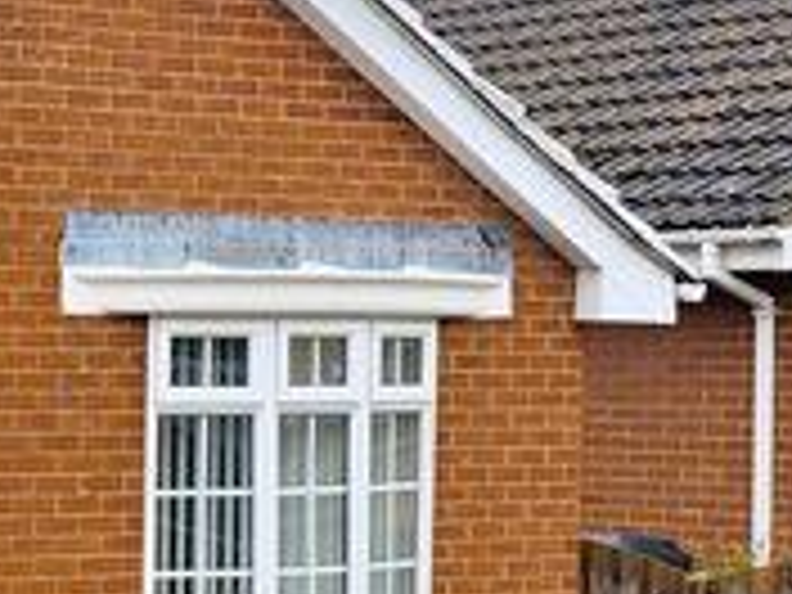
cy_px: 500
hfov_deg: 13.4
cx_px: -576
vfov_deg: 11.0
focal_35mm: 134
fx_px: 3066
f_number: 2
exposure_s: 1/1400
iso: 50
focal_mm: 8.72
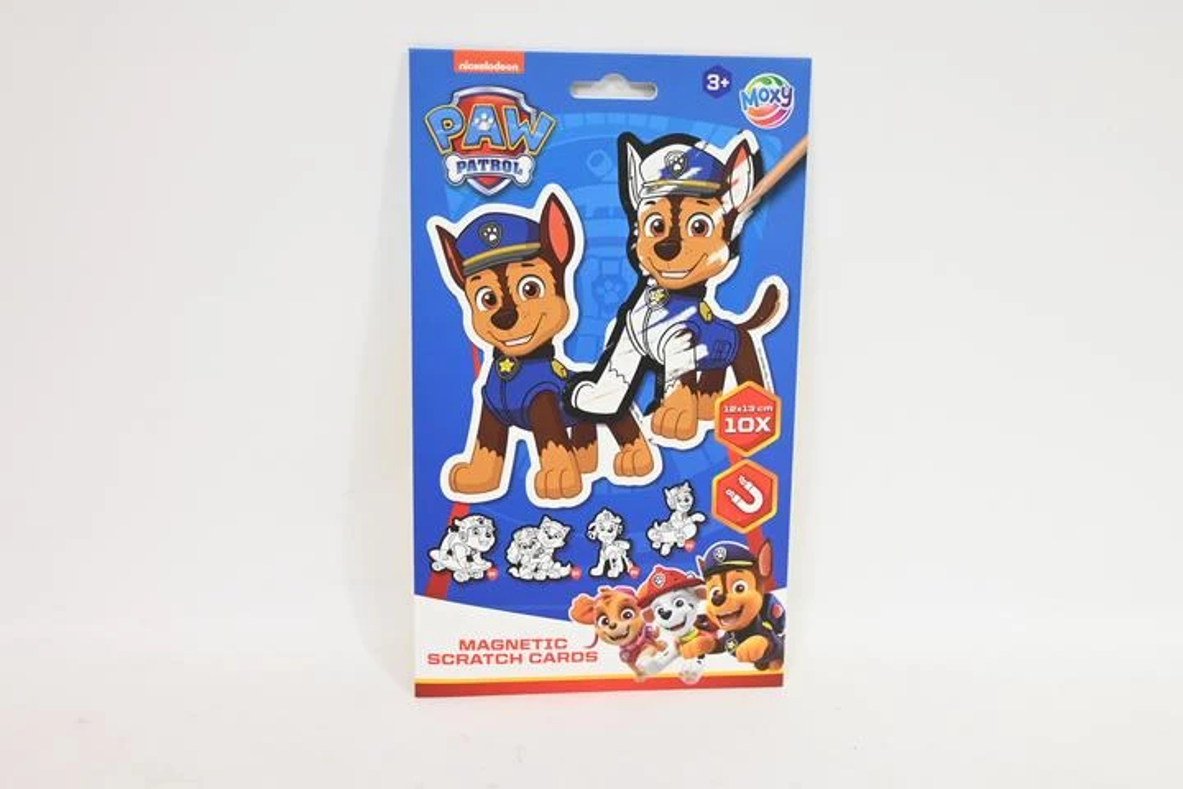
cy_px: 394
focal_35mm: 41
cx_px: 592
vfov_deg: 32.4
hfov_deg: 47.2
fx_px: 1355
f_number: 4.5
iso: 450
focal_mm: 27.5
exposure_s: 1/125
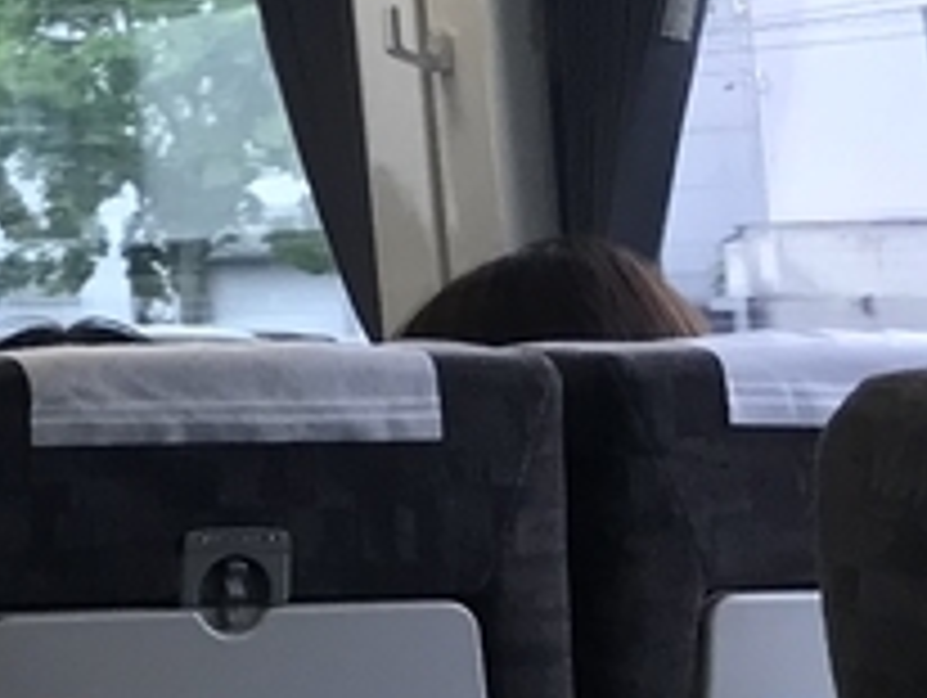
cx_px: -1422
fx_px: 4370
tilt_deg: +9.2
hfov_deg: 10.2
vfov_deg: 9.0
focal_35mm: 163
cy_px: -207
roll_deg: +0.7
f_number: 1.8
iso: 40
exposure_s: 1/121
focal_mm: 3.99
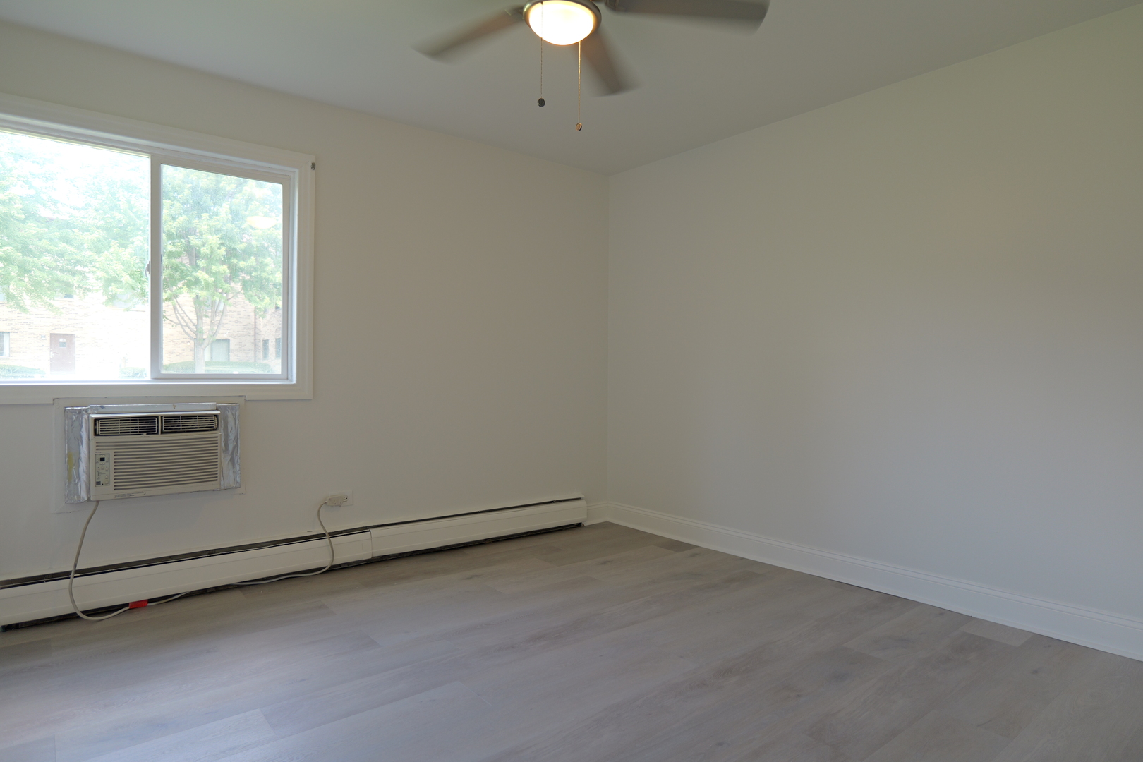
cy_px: 381
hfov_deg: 84.0
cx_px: 572
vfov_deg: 61.9
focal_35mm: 20
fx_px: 635
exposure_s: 1/80
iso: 500
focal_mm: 20
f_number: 3.5
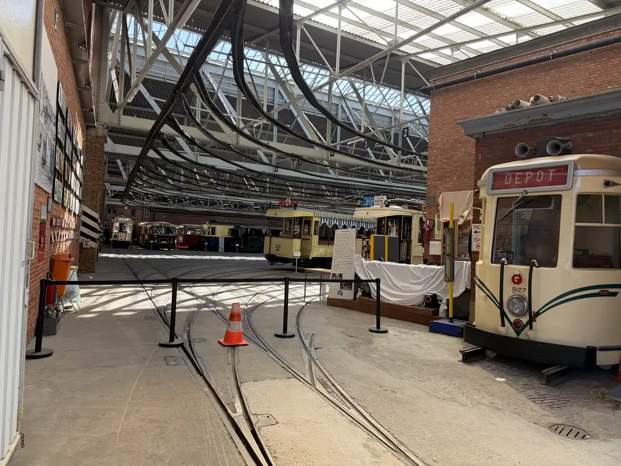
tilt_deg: +0.3
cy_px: 233
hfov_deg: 71.6
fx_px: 431
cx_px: 310
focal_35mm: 24
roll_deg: -2.9
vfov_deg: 56.8
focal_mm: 6.76
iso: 100
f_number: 1.78
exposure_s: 1/757
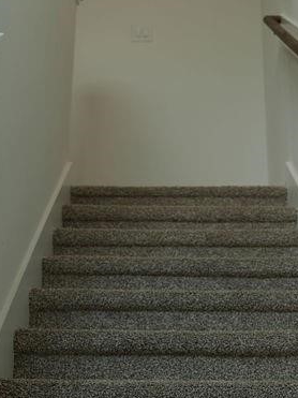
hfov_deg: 19.1
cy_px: 151
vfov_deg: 25.3
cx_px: 148
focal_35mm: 77
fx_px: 884
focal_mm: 29
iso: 250
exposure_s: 1/160
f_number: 4
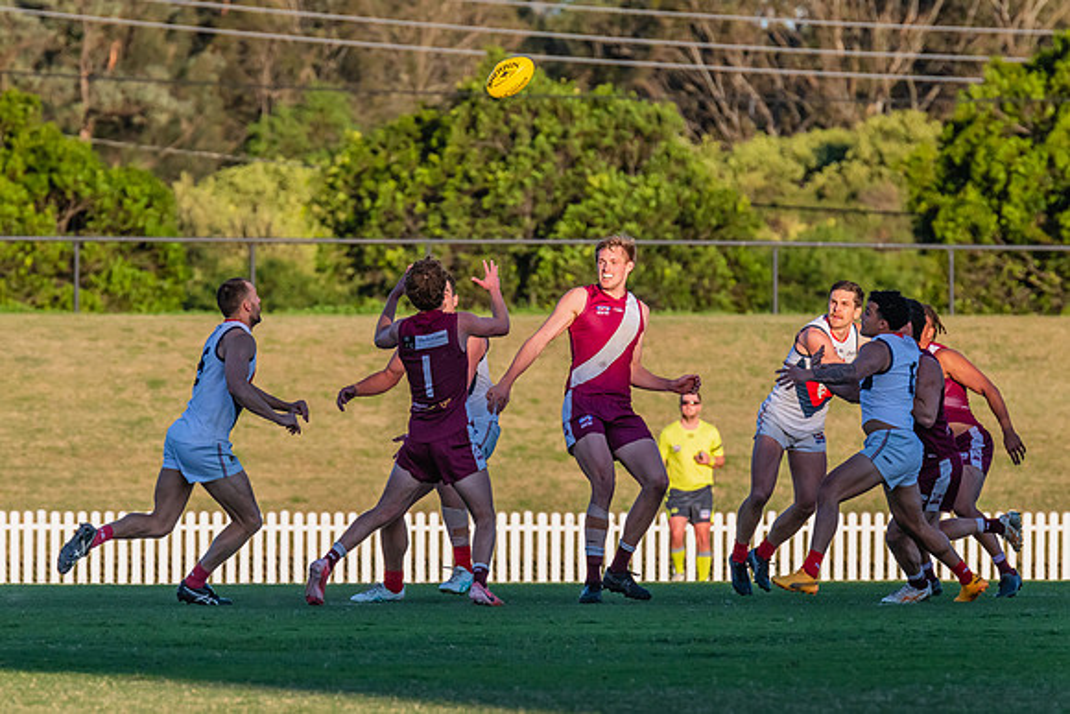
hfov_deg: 3.9
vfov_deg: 2.6
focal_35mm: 531
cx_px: 458
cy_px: 315
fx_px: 15771
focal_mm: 420
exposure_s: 1/1250
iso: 800
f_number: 10
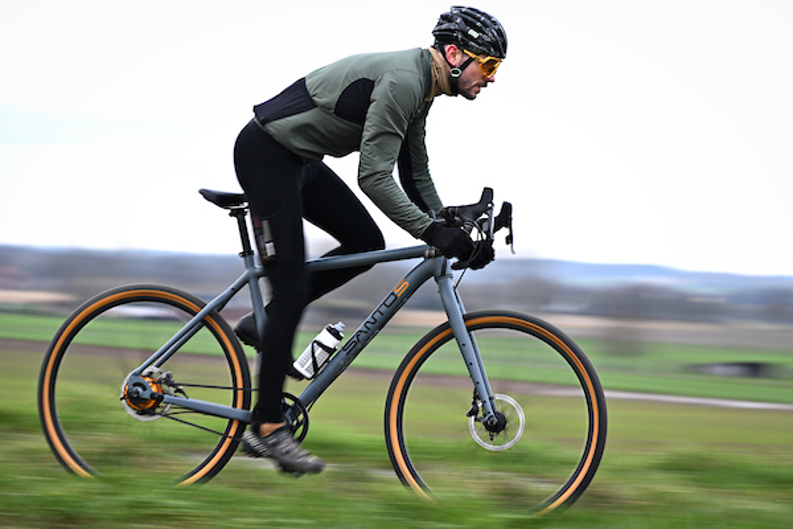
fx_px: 2203
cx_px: 396
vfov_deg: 13.7
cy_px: 264
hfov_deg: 20.4
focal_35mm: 100
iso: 400
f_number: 5
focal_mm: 100
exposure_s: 1/60
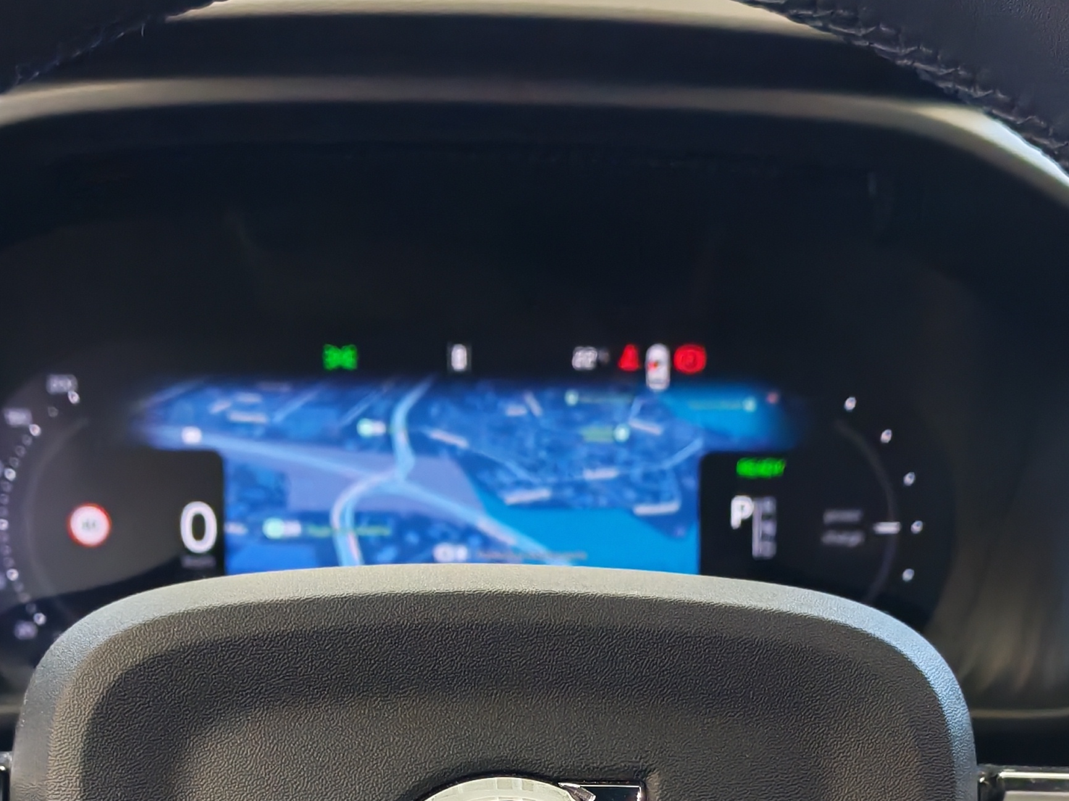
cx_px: 524
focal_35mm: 71
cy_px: 918
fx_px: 2192
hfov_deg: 27.4
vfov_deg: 19.7
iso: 1250
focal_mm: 6.12
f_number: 1.9
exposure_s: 1/100
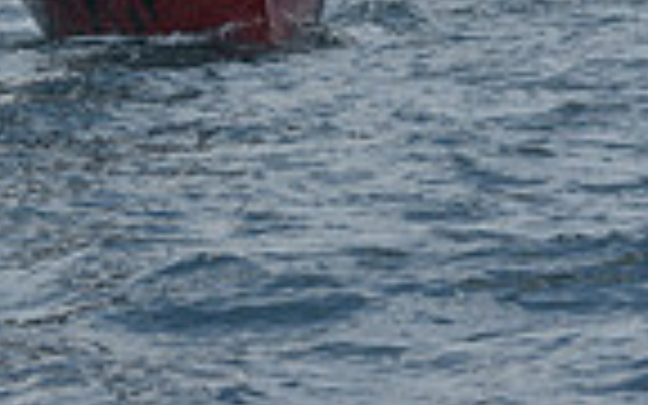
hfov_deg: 6.0
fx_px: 6216
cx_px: 47
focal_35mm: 352
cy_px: -891
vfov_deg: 3.6
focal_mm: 86
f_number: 10
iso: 250
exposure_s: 1/1250
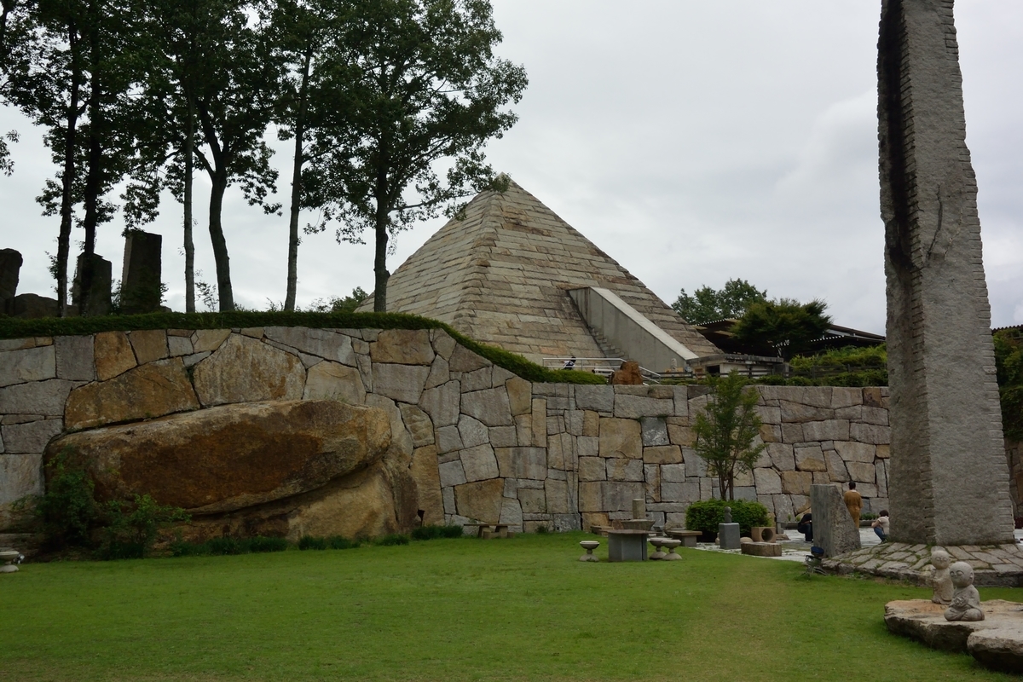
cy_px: 341
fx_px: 1051
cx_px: 512
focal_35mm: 37
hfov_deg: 51.9
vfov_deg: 35.9
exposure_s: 1/2000
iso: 160
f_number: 4.5
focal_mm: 14
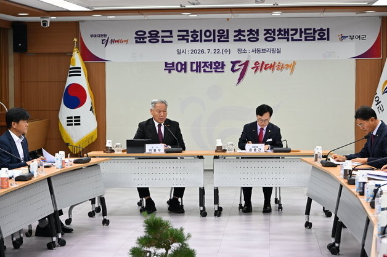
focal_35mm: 79
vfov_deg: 17.3
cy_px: 128
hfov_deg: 25.7
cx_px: 194
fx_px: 849
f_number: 6.3
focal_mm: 79
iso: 1600
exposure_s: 1/200
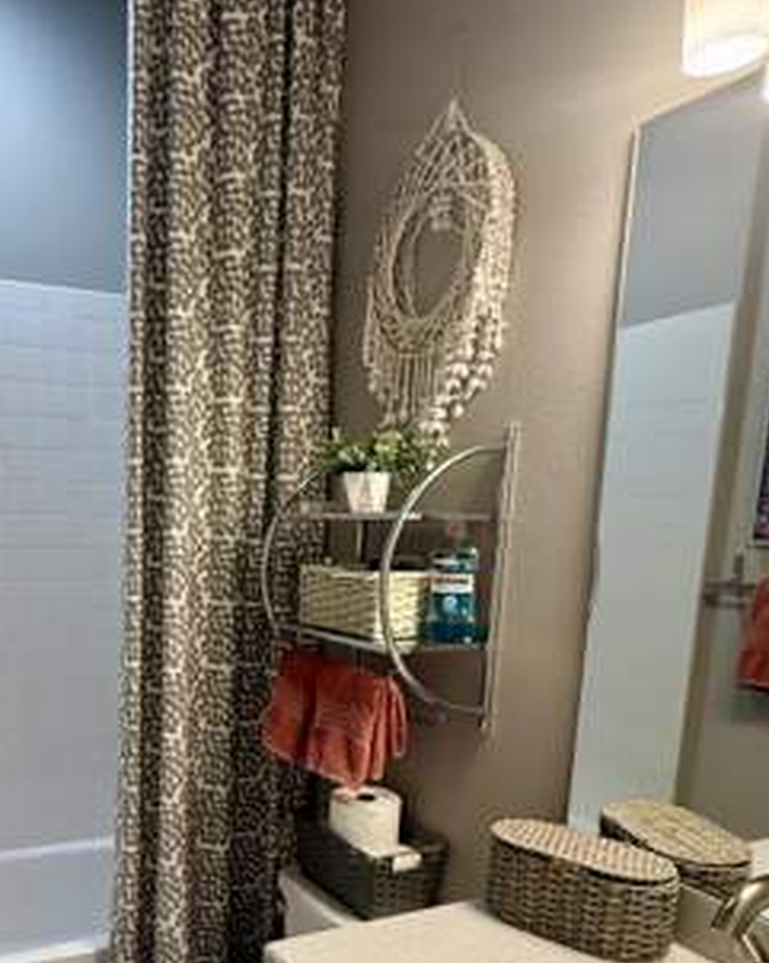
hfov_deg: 48.1
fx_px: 826
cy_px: 676
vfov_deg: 58.5
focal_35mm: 29
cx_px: 195
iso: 320
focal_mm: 2.22
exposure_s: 1/120
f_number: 2.2
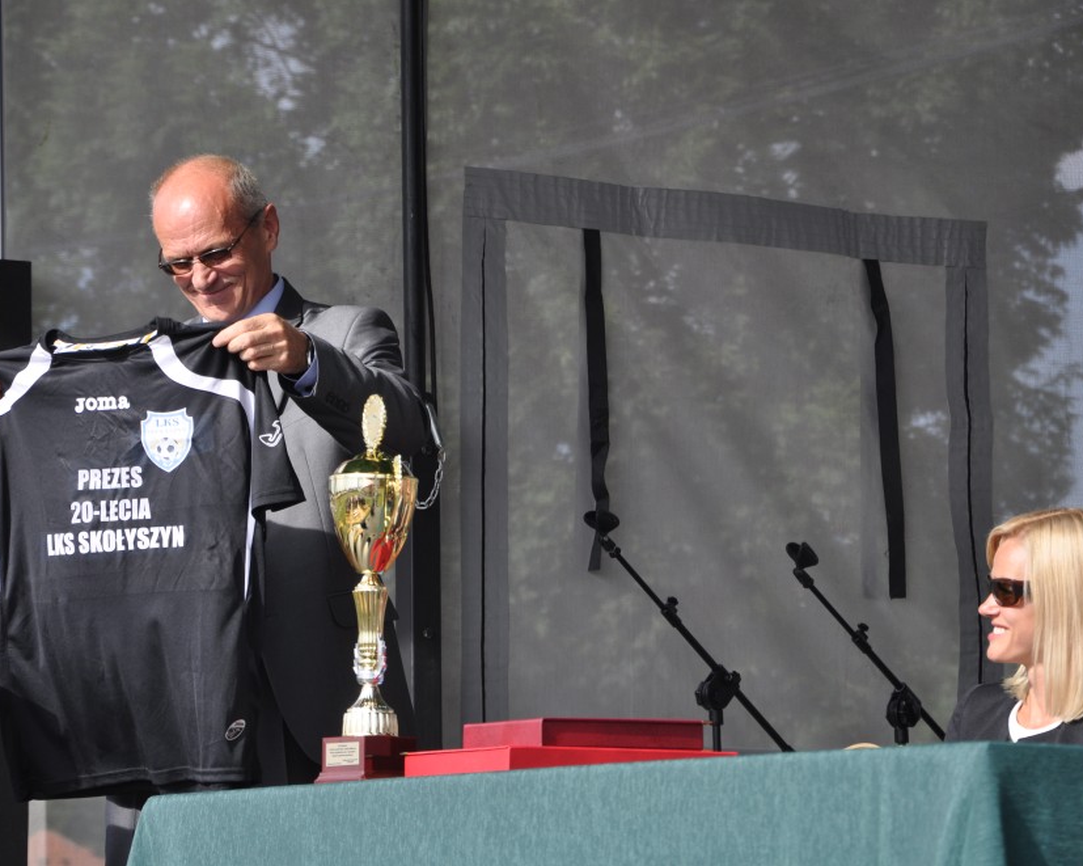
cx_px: 478
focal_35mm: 179
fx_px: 5722
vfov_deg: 8.7
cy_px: 432
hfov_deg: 10.8
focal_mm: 105
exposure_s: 1/200
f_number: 7.1
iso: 200
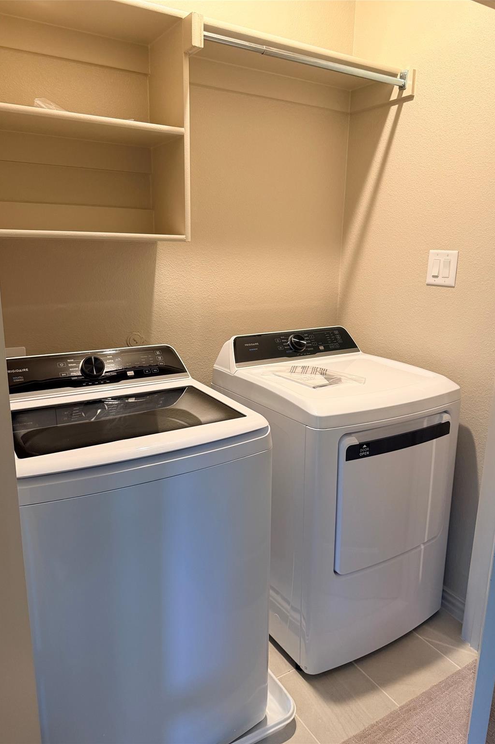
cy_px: 372
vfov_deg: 71.5
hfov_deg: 51.3
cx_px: 248
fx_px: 516
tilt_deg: -14.2
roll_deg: -1.0
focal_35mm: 25
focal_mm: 6.76
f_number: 1.78
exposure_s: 1/60
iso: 250
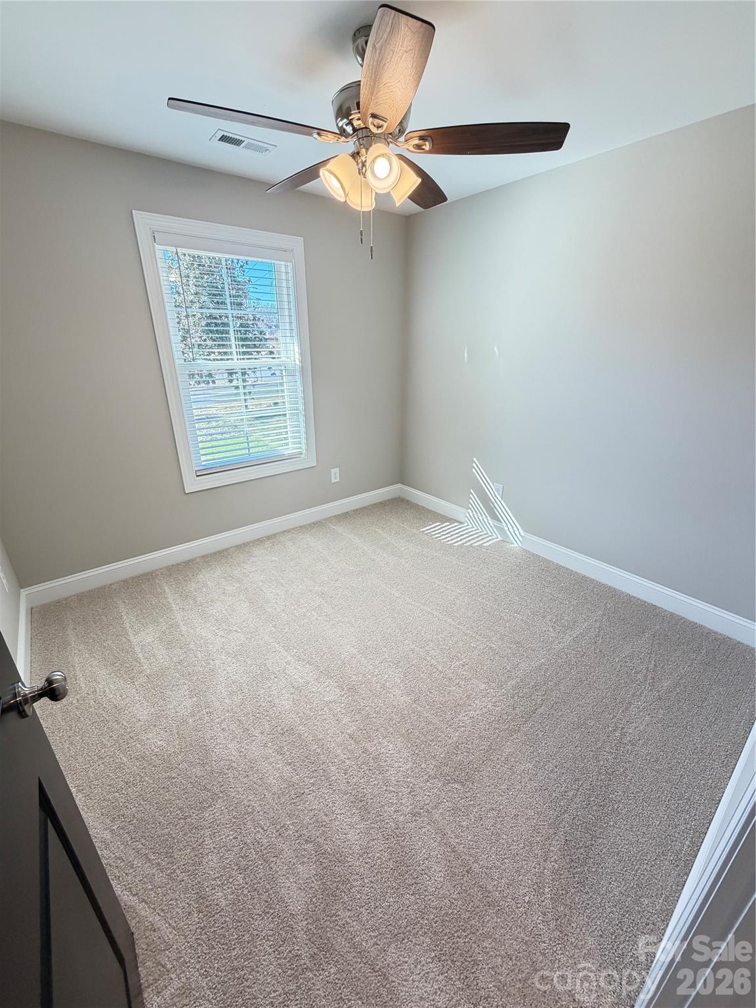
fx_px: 408
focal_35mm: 14
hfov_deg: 85.7
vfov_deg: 102.1
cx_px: 378
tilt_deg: -22.2
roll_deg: -0.2
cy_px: 504
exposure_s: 1/60
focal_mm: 2.22
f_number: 2.2
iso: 160
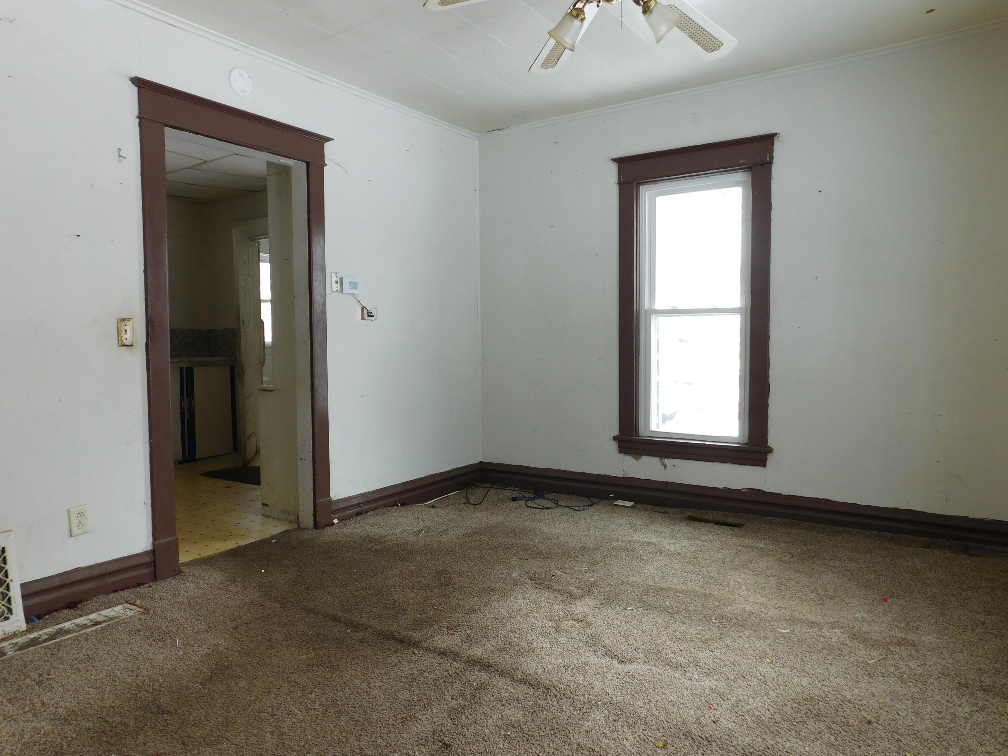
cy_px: 378
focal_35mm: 23
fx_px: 670
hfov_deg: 73.9
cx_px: 504
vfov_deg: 58.9
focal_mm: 4
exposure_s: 1/50
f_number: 3
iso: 125
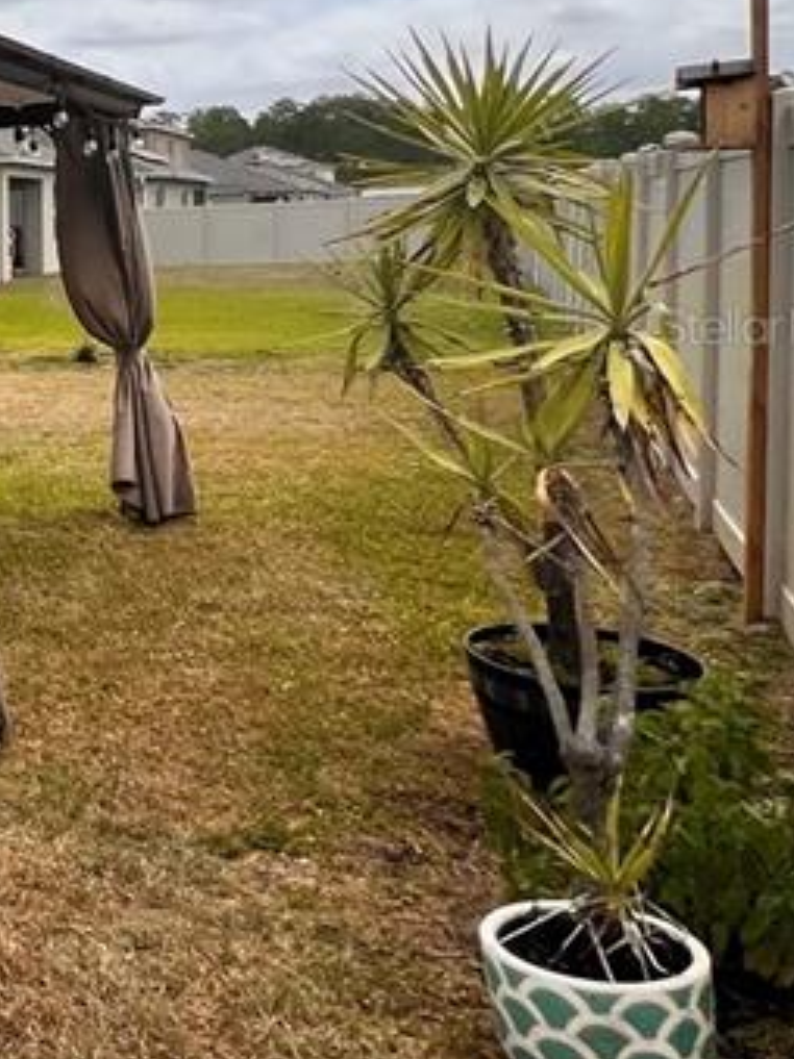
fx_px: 1408
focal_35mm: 46
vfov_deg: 40.6
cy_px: 325
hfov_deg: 22.7
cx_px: -525
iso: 32
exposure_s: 1/2421
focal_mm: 1.57
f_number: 1.8
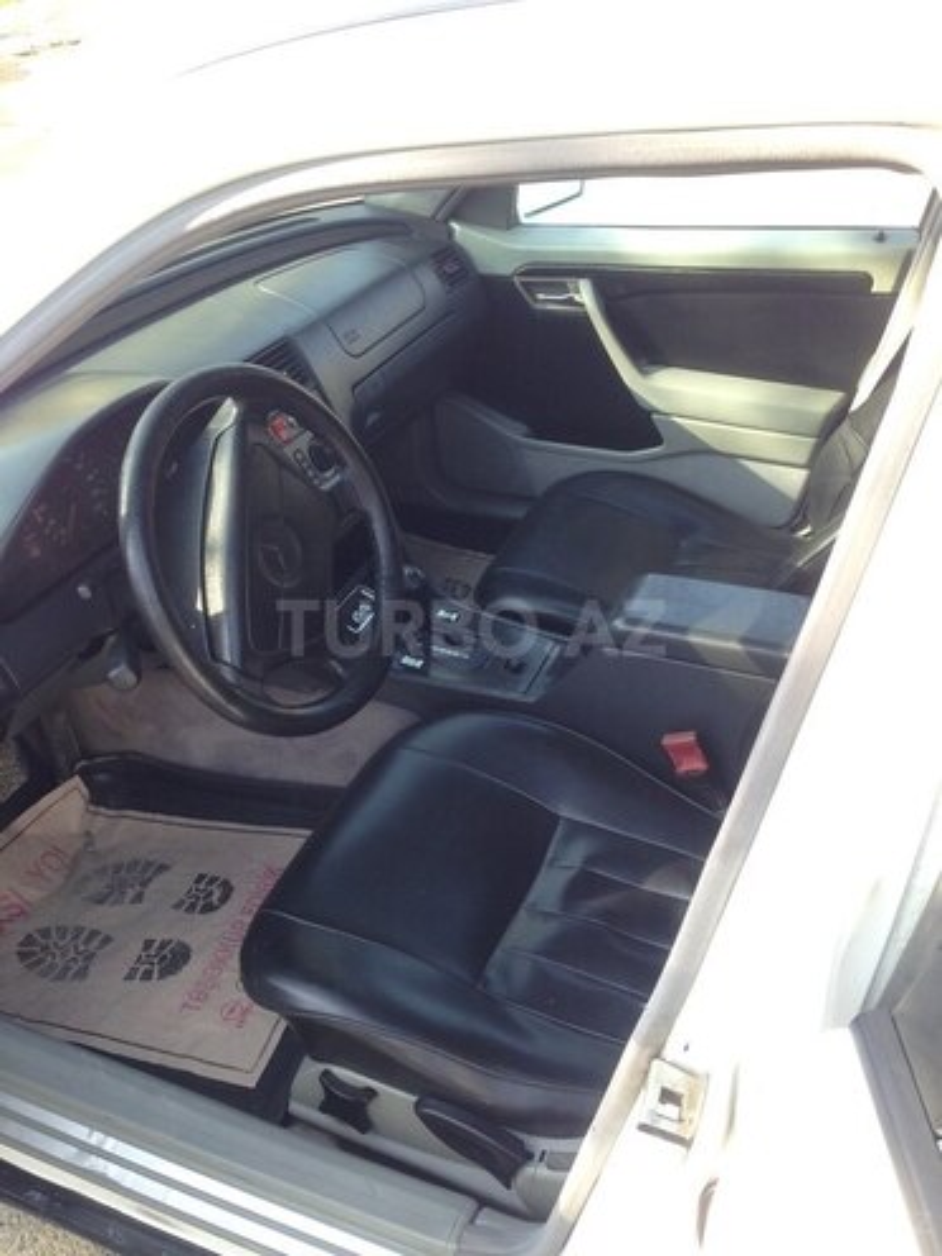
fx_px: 1197
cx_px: 471
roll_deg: +4.0
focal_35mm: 33
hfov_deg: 42.9
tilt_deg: -26.5
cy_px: 628
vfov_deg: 55.4
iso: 50
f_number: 2.4
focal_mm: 4.12
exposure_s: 1/120
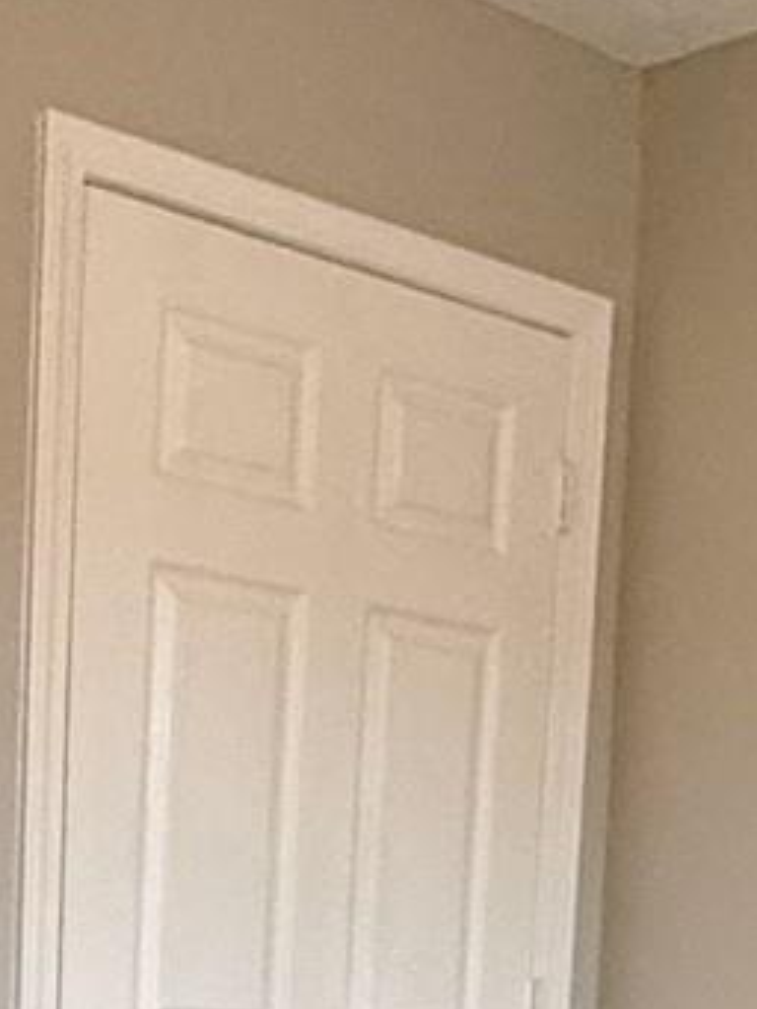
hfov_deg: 17.4
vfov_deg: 20.9
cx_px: 630
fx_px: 2448
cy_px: 1352
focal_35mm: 84
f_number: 2.2
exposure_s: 1/60
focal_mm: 2.22
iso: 400
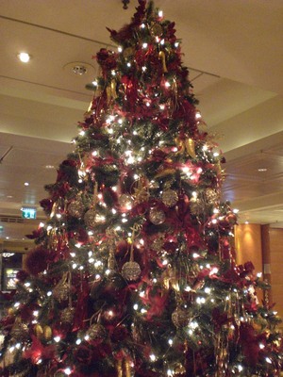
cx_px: 142
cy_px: 188
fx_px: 414
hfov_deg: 37.7
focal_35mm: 38
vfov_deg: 49.0
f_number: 3.1
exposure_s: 1/20
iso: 800
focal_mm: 6.3
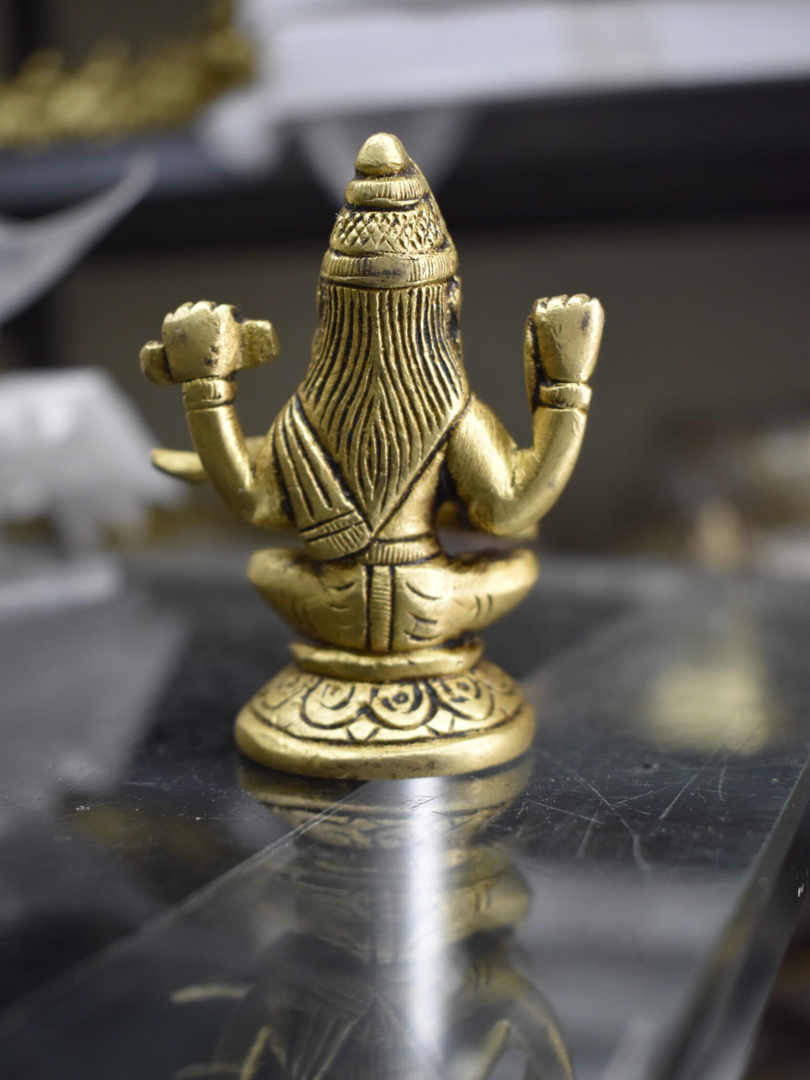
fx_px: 1342
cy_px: 617
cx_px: 399
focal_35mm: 43
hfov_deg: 33.6
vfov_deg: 43.7
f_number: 4
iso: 1000
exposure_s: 1/60
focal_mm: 26
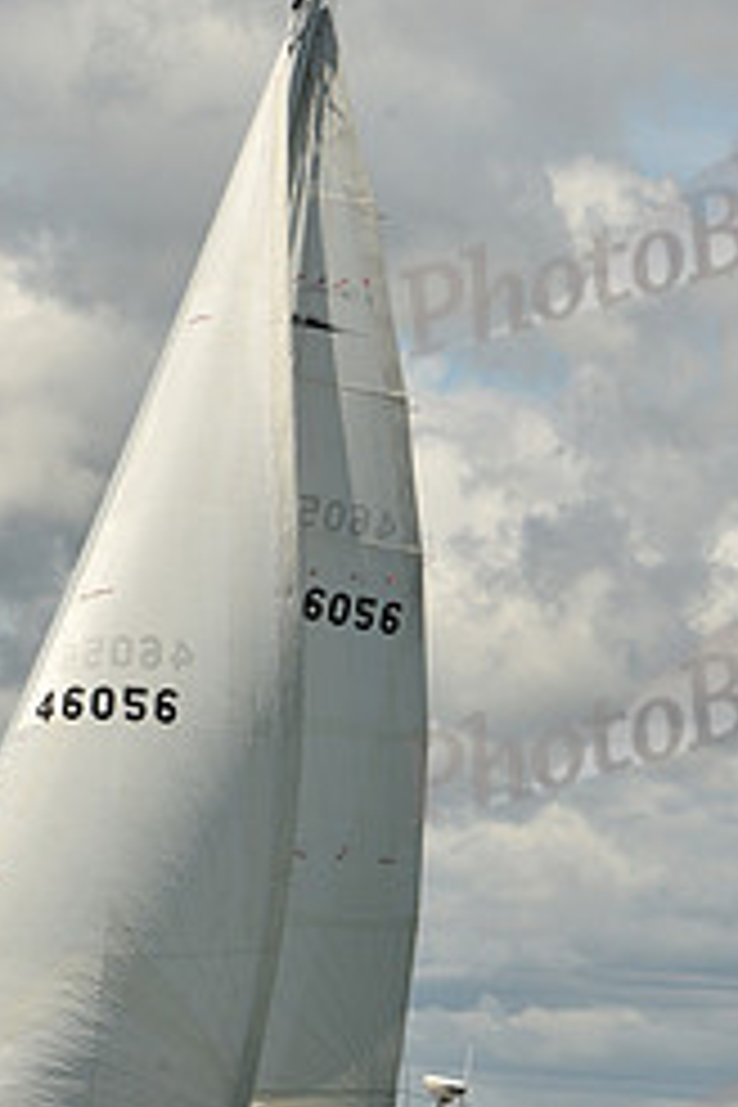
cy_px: 540
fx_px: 7256
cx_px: 169
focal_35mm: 236
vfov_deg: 8.7
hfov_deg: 5.8
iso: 320
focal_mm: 100
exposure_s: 1/800
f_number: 13
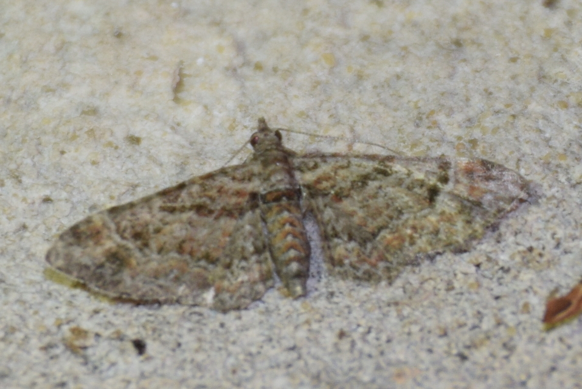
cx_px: 291
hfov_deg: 9.8
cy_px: 194
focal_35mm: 210
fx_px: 3398
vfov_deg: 6.6
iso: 320
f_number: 5.6
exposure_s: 1/60
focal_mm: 140
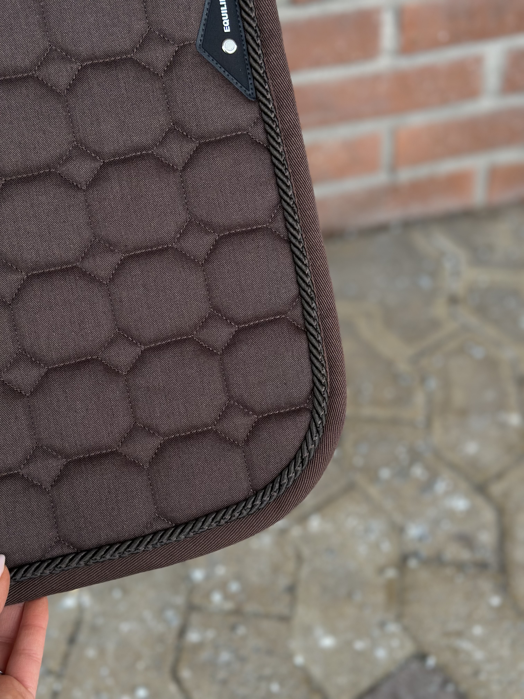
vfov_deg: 39.7
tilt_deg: -41.7
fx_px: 969
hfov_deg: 30.3
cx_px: 262
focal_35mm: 48
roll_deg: +3.4
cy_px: 350
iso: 100
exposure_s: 1/121
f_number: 1.78
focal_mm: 6.86
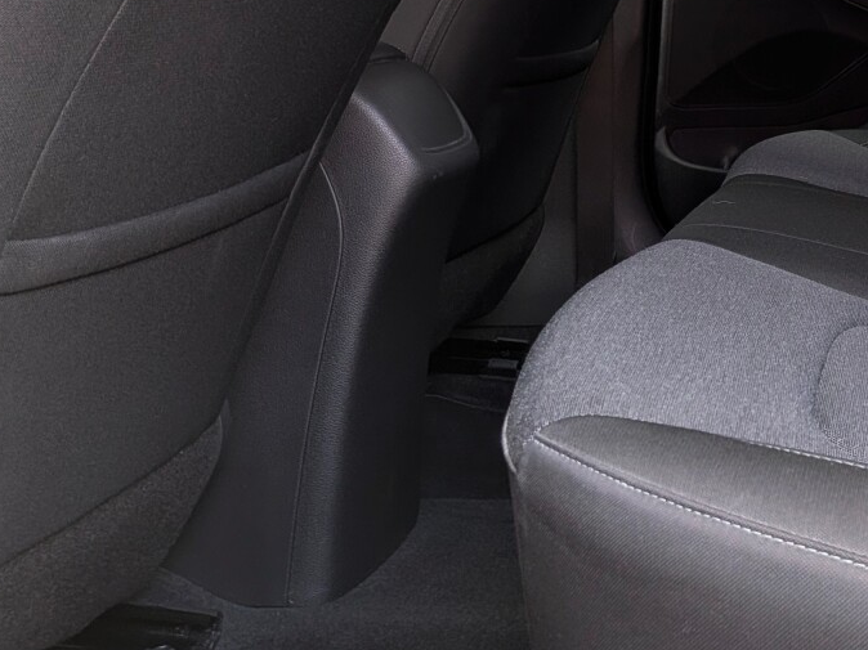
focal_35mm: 57
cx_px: 849
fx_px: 1429
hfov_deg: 31.5
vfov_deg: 24.4
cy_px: -9
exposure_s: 1/106
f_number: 1.7
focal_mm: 4.53
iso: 30
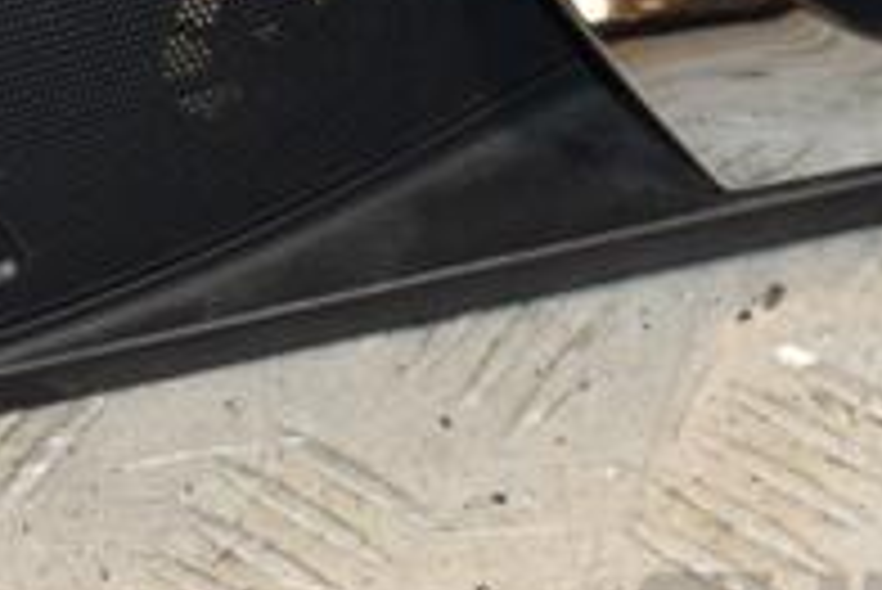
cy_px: 41
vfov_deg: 5.7
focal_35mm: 239
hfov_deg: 8.6
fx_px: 5860
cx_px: 554
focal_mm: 52
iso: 800
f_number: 6.3
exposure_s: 1/200
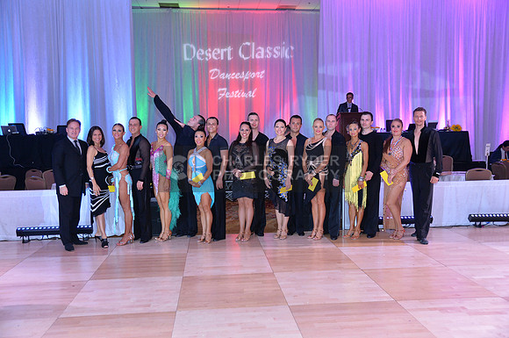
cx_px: 254
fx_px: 480
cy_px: 169
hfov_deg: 55.9
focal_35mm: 34
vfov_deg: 38.8
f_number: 4.5
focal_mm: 34
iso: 2000
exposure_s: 1/250
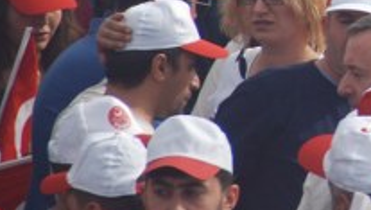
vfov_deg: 1.0
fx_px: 11966
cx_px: 676
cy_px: -101
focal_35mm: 1215
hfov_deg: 1.8
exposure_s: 1/640
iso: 200
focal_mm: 200
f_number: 5.6
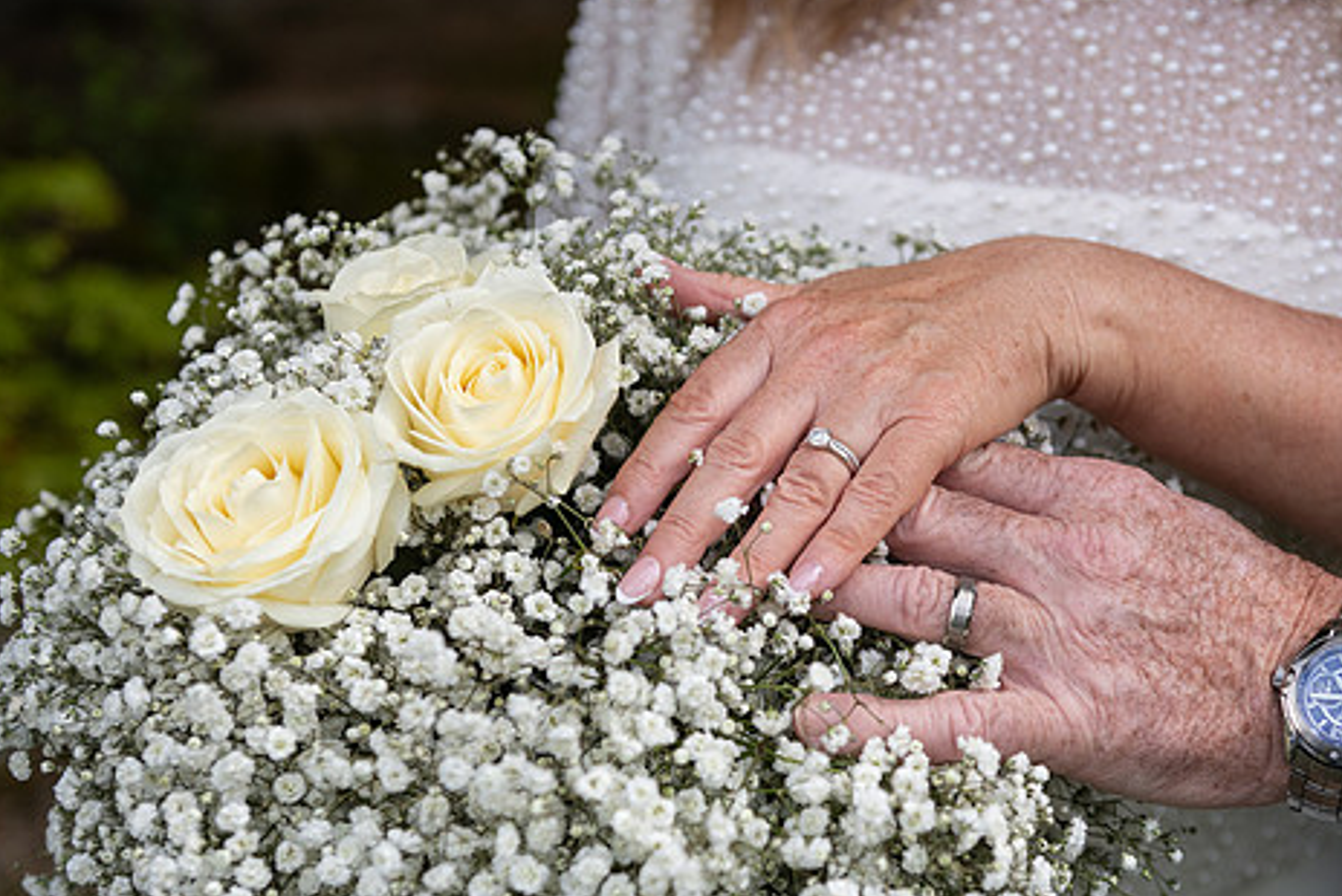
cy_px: 539
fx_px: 2051
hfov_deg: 36.1
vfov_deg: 24.6
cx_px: 821
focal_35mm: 55
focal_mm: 44
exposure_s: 1/3200
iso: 400
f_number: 3.5
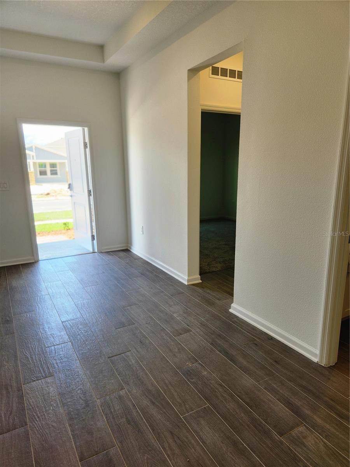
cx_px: 175
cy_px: 234
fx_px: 310
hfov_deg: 58.9
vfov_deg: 73.9
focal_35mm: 23
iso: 25
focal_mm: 5.4
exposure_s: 1/120
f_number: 1.8
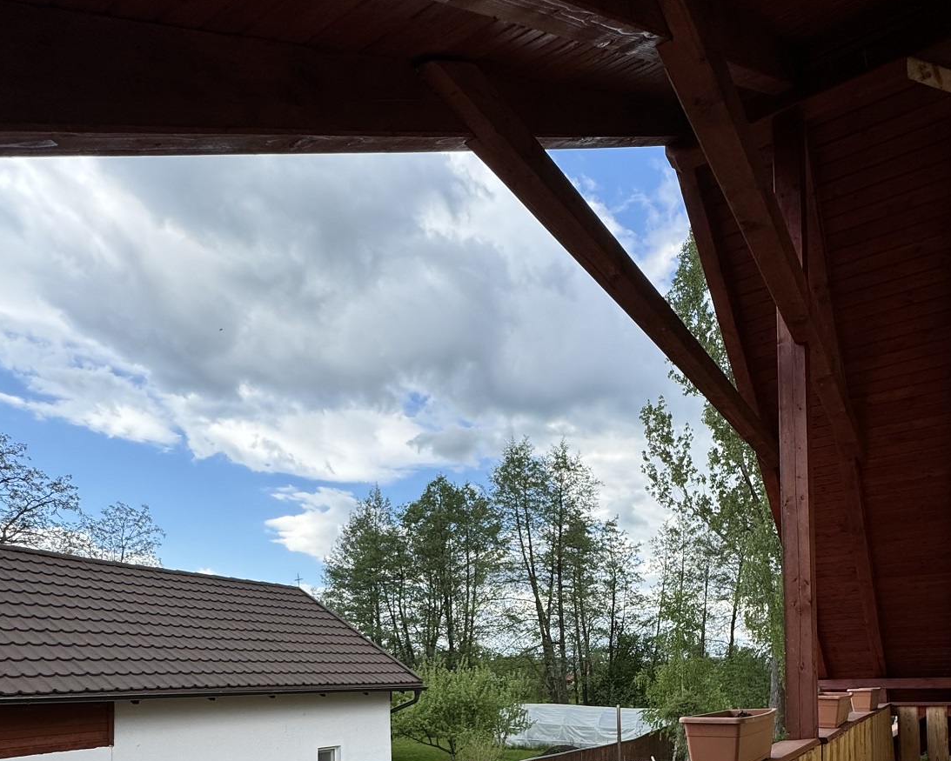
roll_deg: +0.7
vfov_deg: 52.8
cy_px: 662
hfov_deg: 70.0
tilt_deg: +1.4
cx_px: 539
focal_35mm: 24
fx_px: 676
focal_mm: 2.22
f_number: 2.2
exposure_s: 1/889
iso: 50
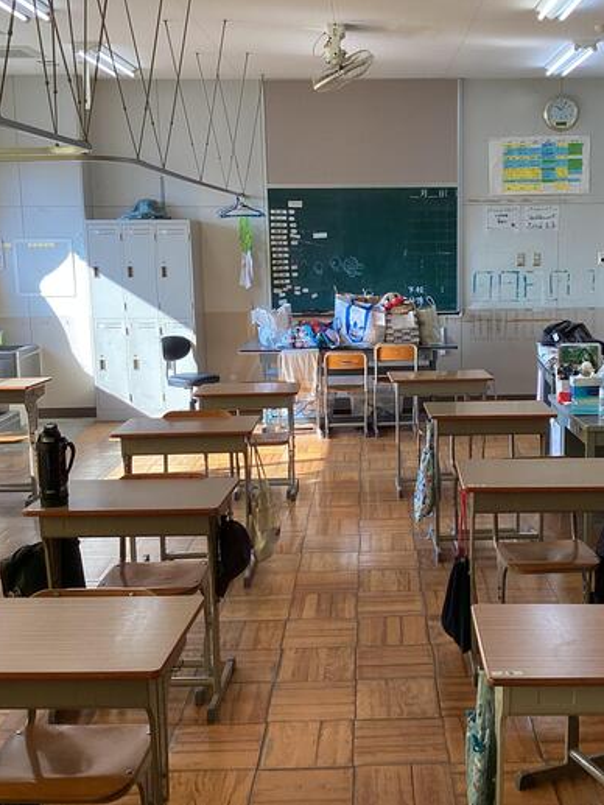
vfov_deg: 44.8
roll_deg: +0.4
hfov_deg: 34.0
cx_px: 405
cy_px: 402
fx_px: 977
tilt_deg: -14.2
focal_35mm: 42
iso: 50
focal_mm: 3.3
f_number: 2.4
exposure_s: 1/120
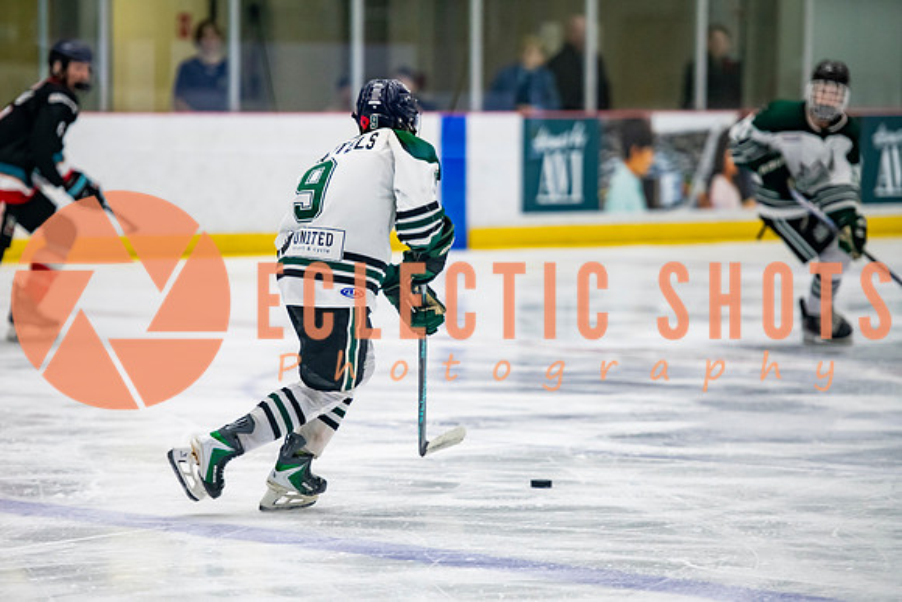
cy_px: 341
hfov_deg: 10.1
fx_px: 5078
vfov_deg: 6.8
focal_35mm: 203
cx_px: 391
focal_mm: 175
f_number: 3.2
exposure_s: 1/640
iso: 2000
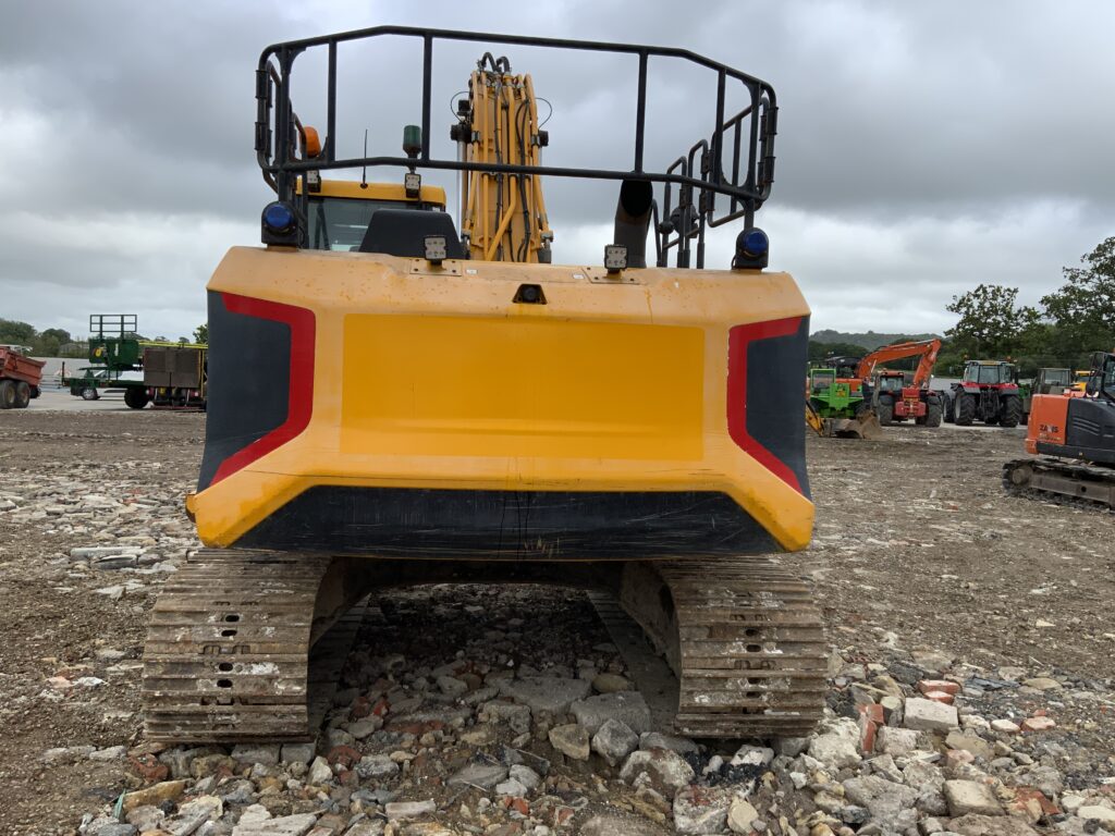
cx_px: 558
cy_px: 418
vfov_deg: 48.2
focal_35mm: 29
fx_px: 934
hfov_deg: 61.7
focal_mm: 3
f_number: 1.8
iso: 16
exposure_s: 1/978
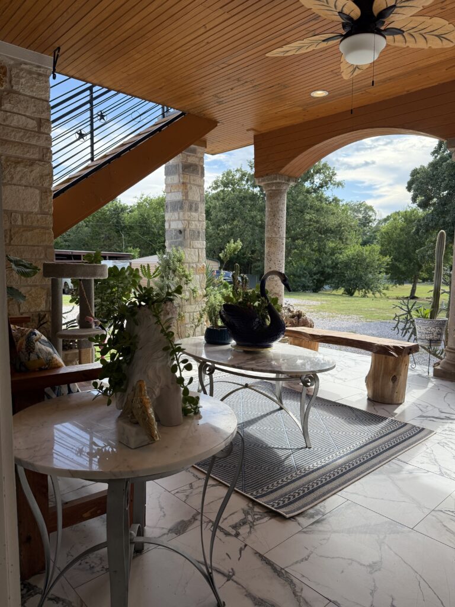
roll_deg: -0.8
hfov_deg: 56.8
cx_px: 228
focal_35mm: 24
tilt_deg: -4.9
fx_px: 421
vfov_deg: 71.6
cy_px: 304
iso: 100
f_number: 1.78
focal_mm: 6.76
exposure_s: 1/931
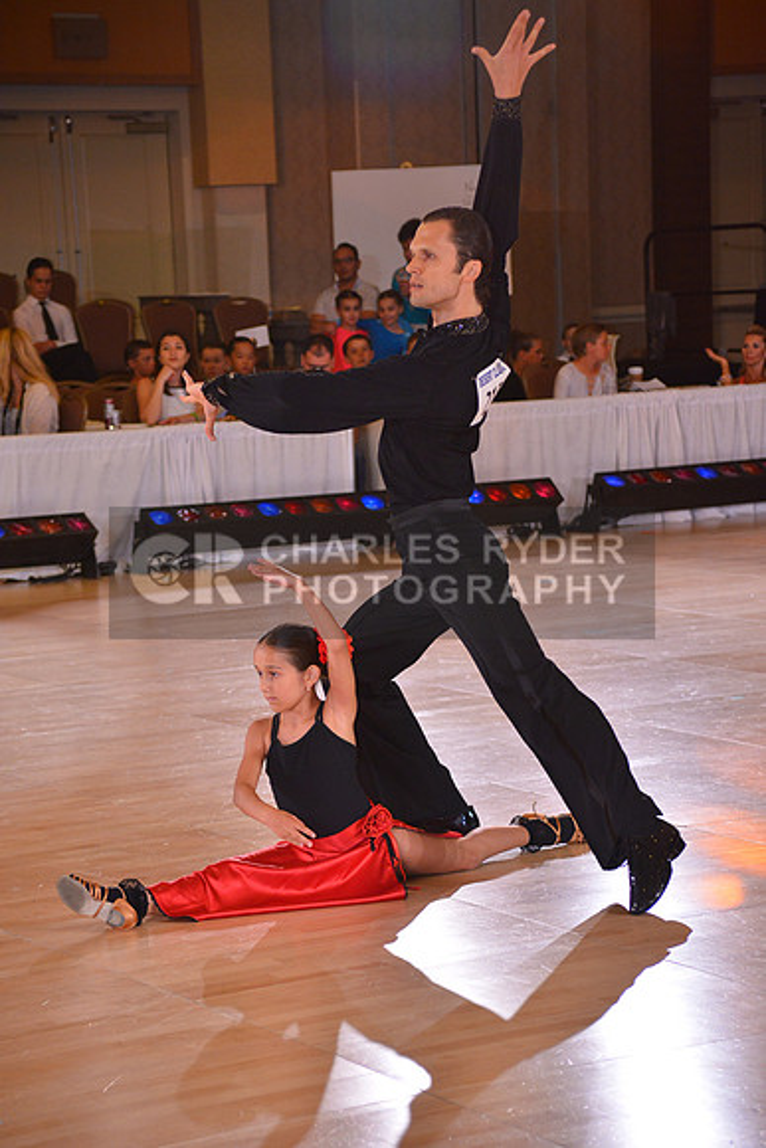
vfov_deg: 19.5
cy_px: 574
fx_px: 3349
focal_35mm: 105
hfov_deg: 13.0
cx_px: 383
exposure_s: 1/250
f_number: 5.3
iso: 2000
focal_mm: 105
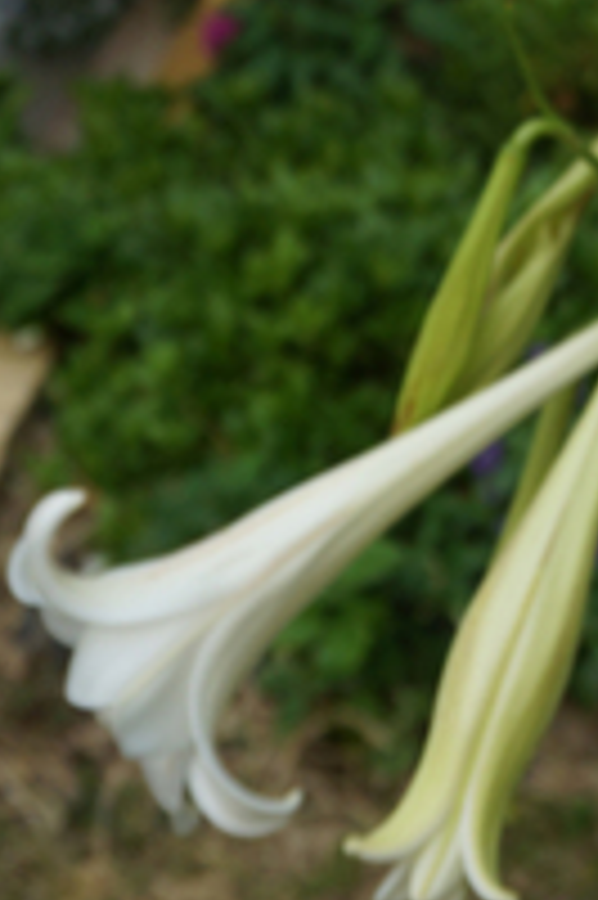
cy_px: -266
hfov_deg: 12.6
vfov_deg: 17.7
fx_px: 2695
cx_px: 528
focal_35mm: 108
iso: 100
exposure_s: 1/80
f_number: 5.6
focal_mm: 24
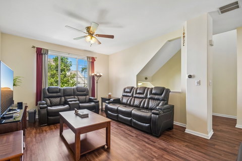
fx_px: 101
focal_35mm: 15
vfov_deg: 77.3
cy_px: 80
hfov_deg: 100.4
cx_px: 121
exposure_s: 1/25
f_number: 8
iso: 400
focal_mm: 10
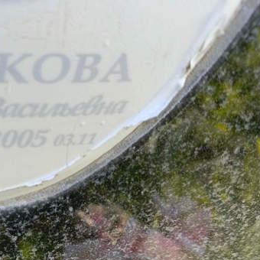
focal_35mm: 52
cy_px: 217
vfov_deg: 31.7
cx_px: -27
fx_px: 442
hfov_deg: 29.5
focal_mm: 4.76
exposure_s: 1/110
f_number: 1.69
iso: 110
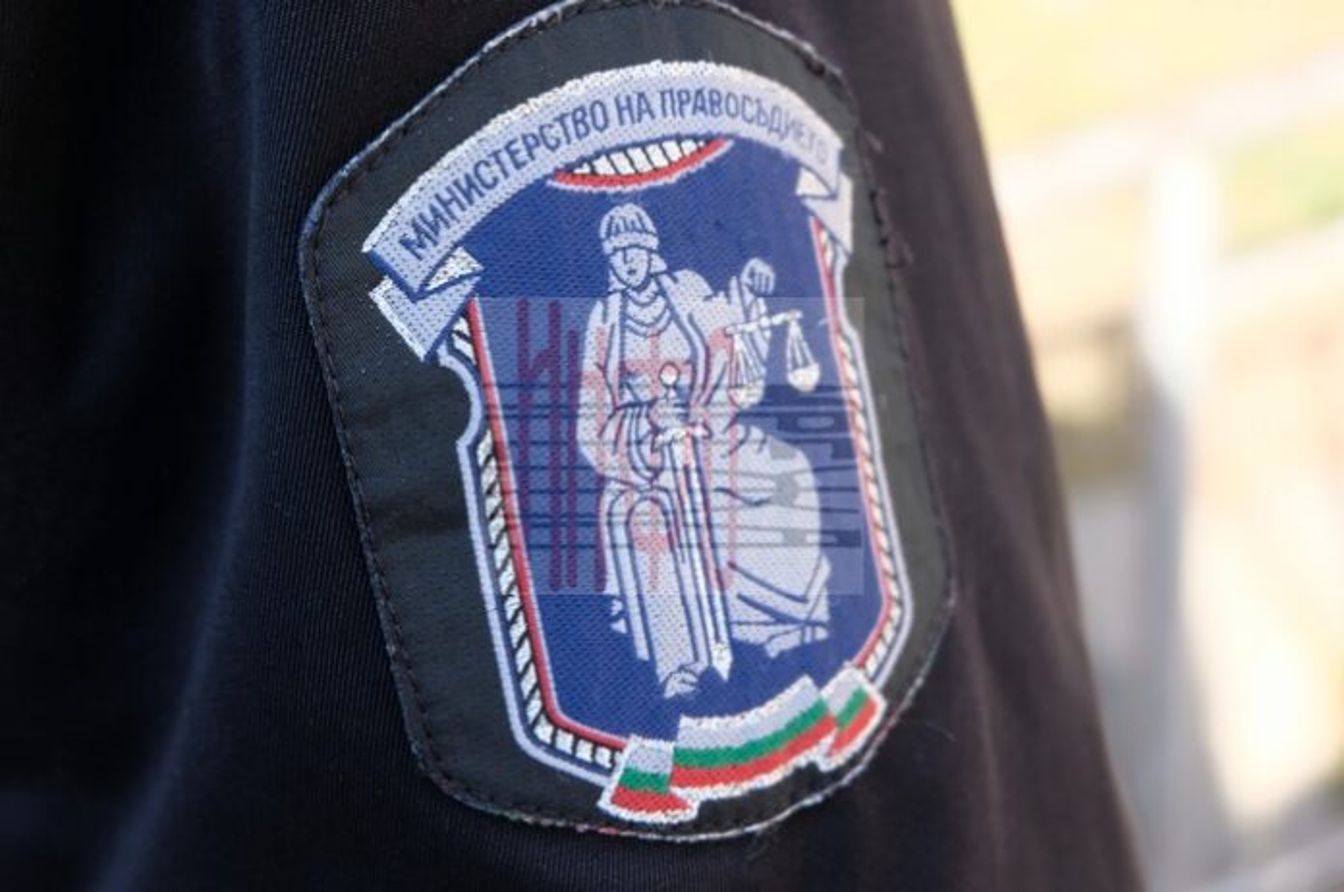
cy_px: 446
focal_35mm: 65
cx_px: 672
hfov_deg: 31.0
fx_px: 2423
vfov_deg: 20.9
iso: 400
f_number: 5.6
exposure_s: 1/170
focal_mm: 43.4
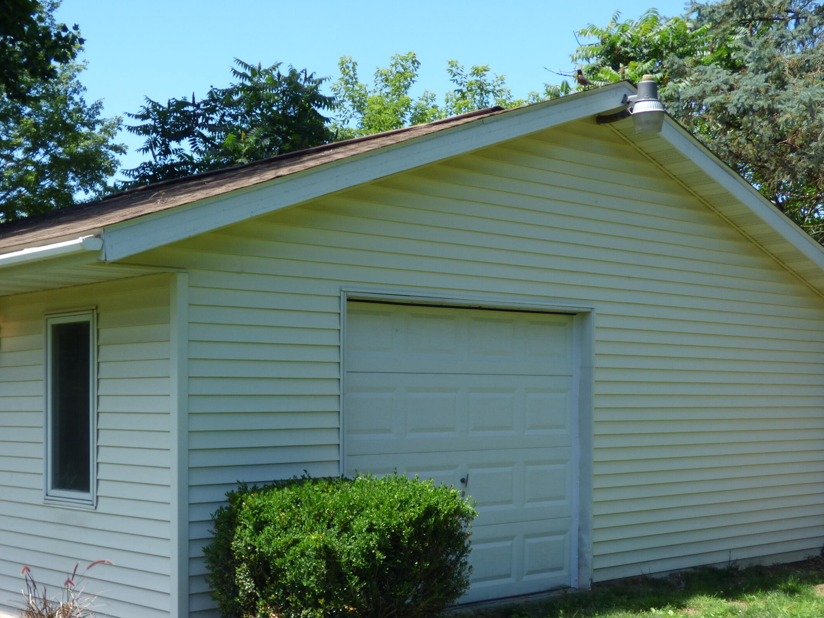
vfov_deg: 28.4
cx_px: 347
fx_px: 1214
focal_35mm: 51
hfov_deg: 37.4
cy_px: 400
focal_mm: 6.47
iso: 100
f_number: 3.5
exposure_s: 1/400
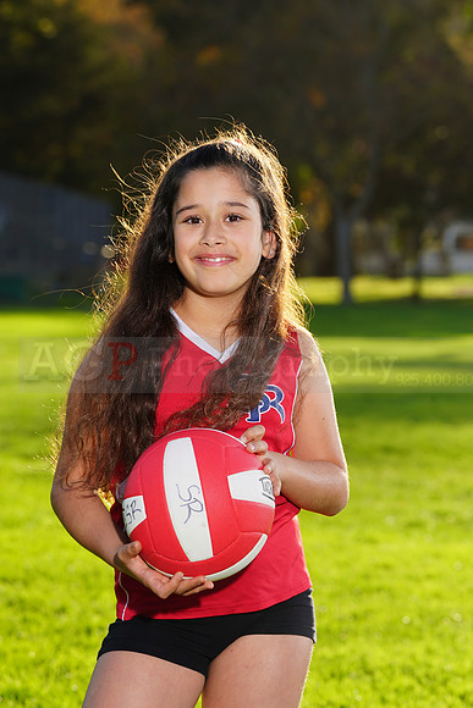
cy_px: 354
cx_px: 236
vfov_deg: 10.4
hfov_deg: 6.9
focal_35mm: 198
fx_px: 3900
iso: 200
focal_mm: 198
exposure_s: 1/250
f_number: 10
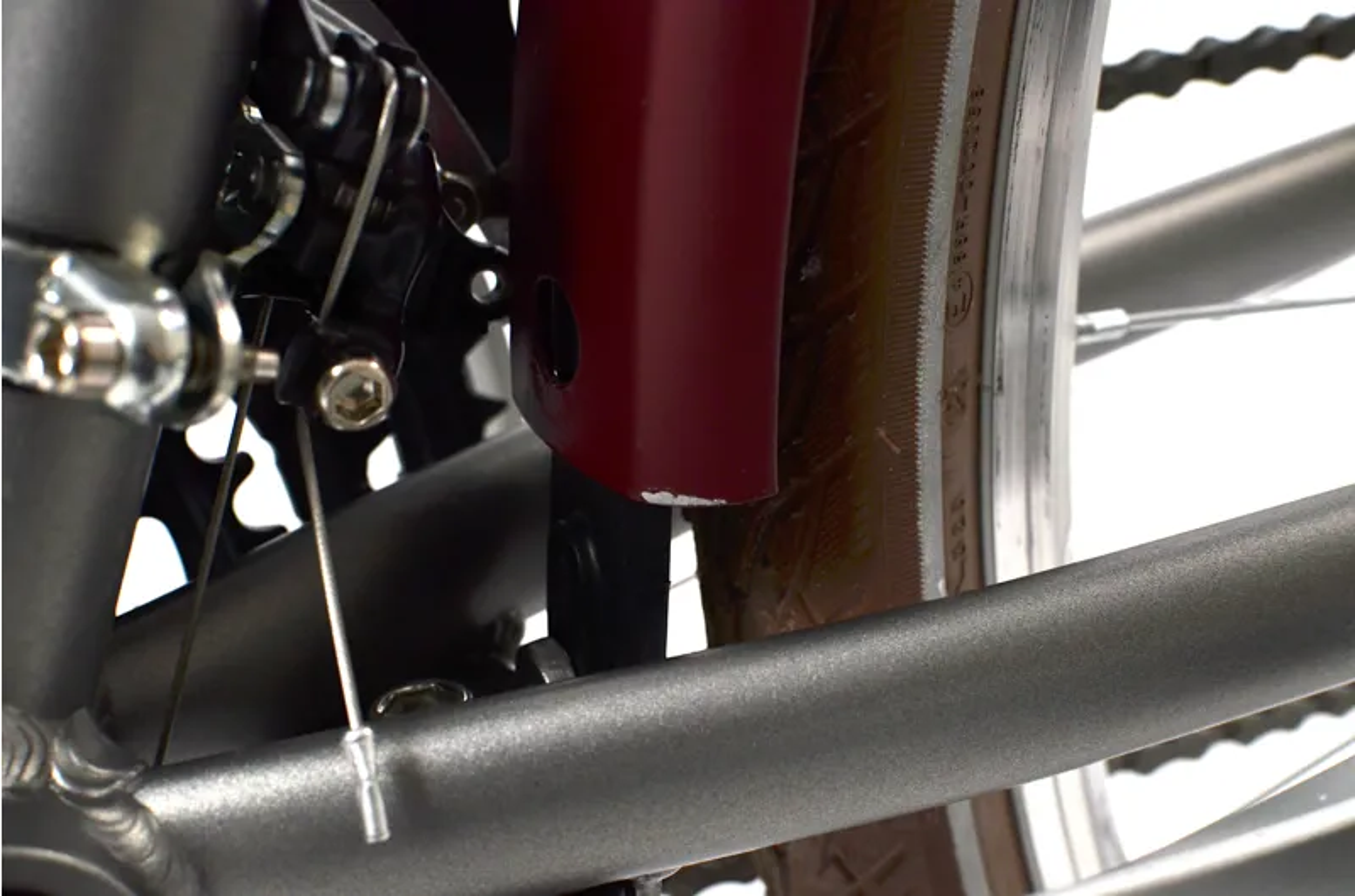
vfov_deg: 25.6
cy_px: 448
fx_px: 1971
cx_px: 678
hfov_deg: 37.9
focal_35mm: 52
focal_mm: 35
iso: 400
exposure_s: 1/60
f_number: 6.3
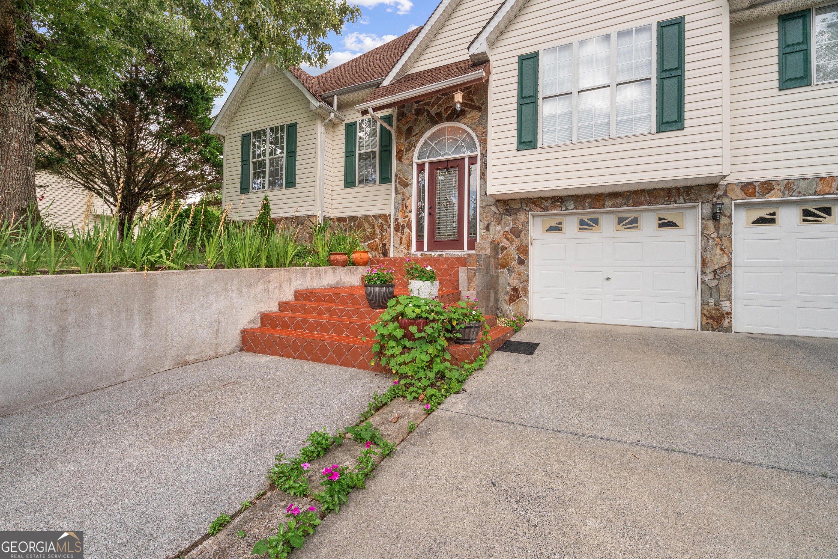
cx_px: 419
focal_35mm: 16
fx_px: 372
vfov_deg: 73.7
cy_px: 280
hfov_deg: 96.7
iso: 320
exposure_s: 1/60
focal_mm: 16
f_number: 8
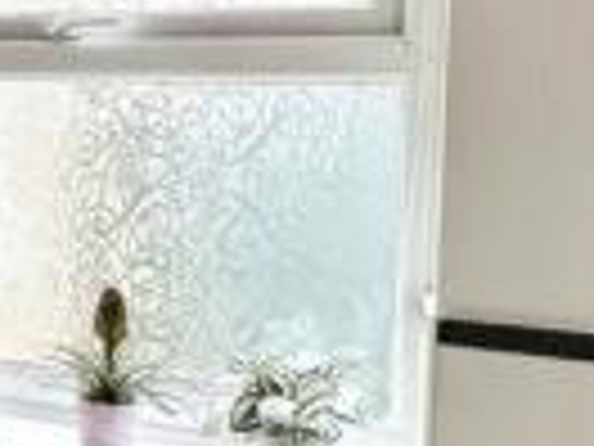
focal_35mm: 62
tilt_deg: -13.6
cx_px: -218
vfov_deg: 22.5
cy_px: 471
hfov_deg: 25.8
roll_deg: -0.4
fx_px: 1064
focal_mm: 2.22
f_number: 2.2
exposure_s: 1/132
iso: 40
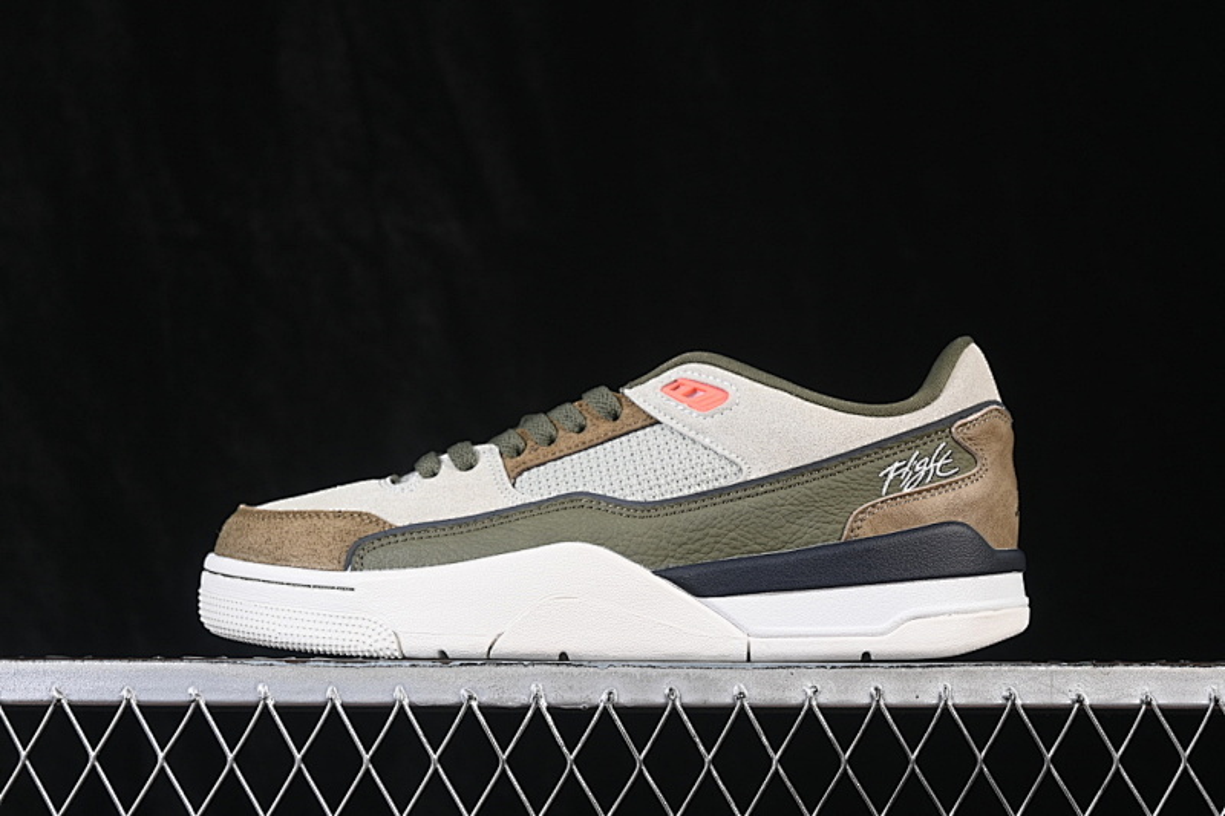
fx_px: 2551
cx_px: 612
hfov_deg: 27.0
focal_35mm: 75
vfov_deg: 18.2
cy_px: 408
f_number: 7.1
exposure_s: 1/80
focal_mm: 50
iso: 160
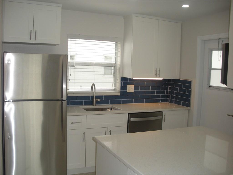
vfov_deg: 39.7
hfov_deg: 51.4
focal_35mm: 36
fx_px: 242
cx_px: 116
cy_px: 88
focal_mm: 6.3
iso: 88
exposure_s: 1/137
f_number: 3.5
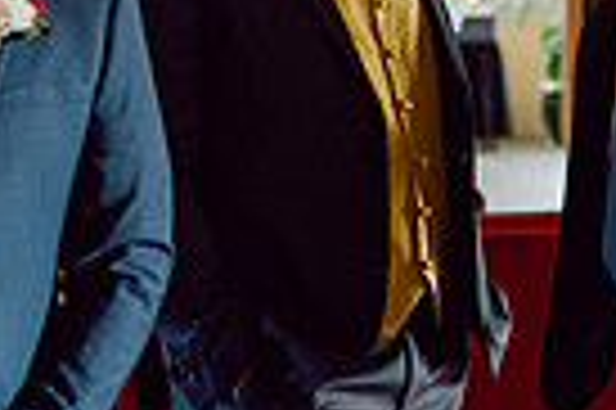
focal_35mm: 159
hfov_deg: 12.7
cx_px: 665
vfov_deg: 8.6
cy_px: 16
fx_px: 2717
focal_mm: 35
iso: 1100
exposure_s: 1/125
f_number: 2
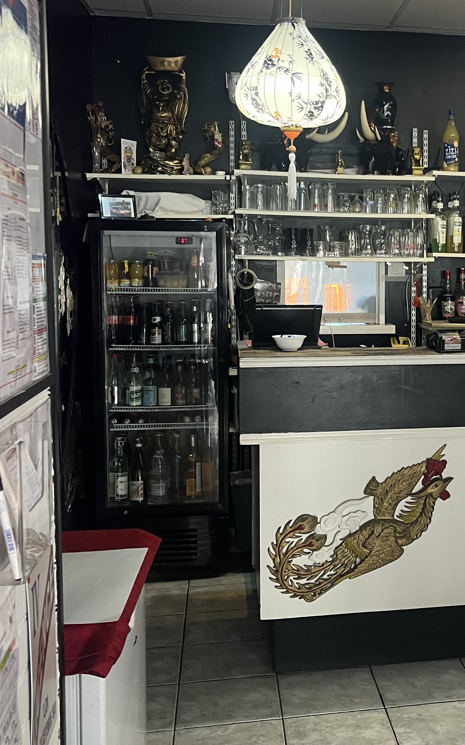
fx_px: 953
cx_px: 431
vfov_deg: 42.6
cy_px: 335
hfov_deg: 26.4
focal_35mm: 47
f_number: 1.6
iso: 160
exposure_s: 1/50
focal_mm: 5.1
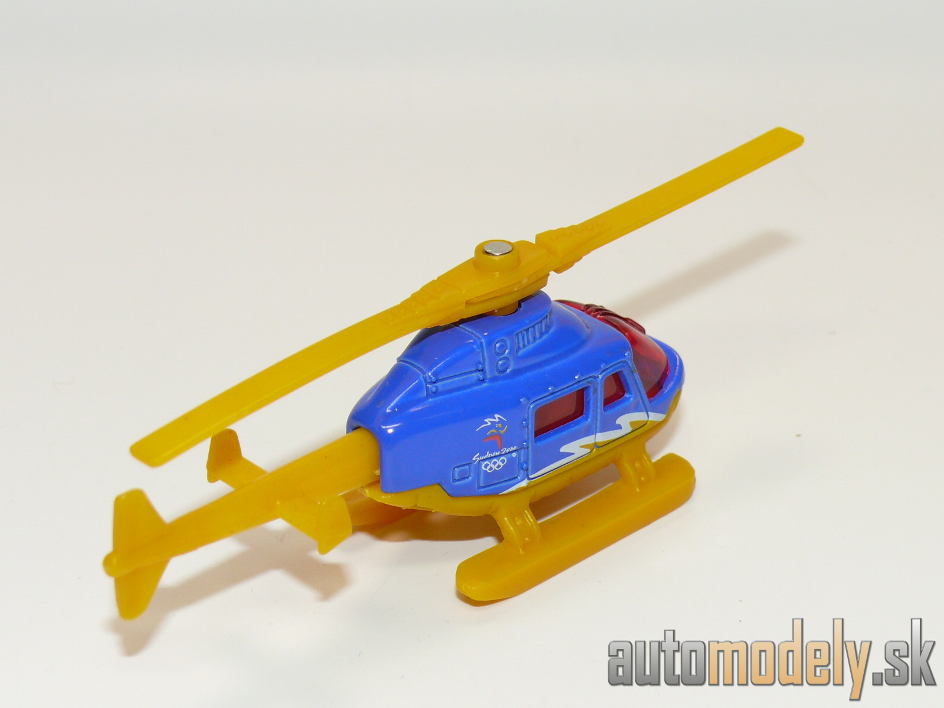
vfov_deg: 18.2
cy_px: 354
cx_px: 472
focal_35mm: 81
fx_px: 2209
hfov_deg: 24.1
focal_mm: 11.9
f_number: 4
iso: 100
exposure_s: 1/30
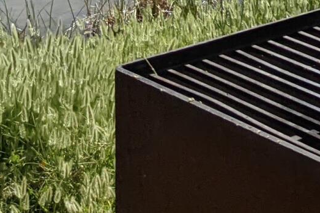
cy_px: -388
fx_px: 1431
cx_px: 581
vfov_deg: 7.6
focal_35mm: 161
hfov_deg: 11.8
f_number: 1.73
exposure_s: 1/4673
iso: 67
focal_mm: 4.38
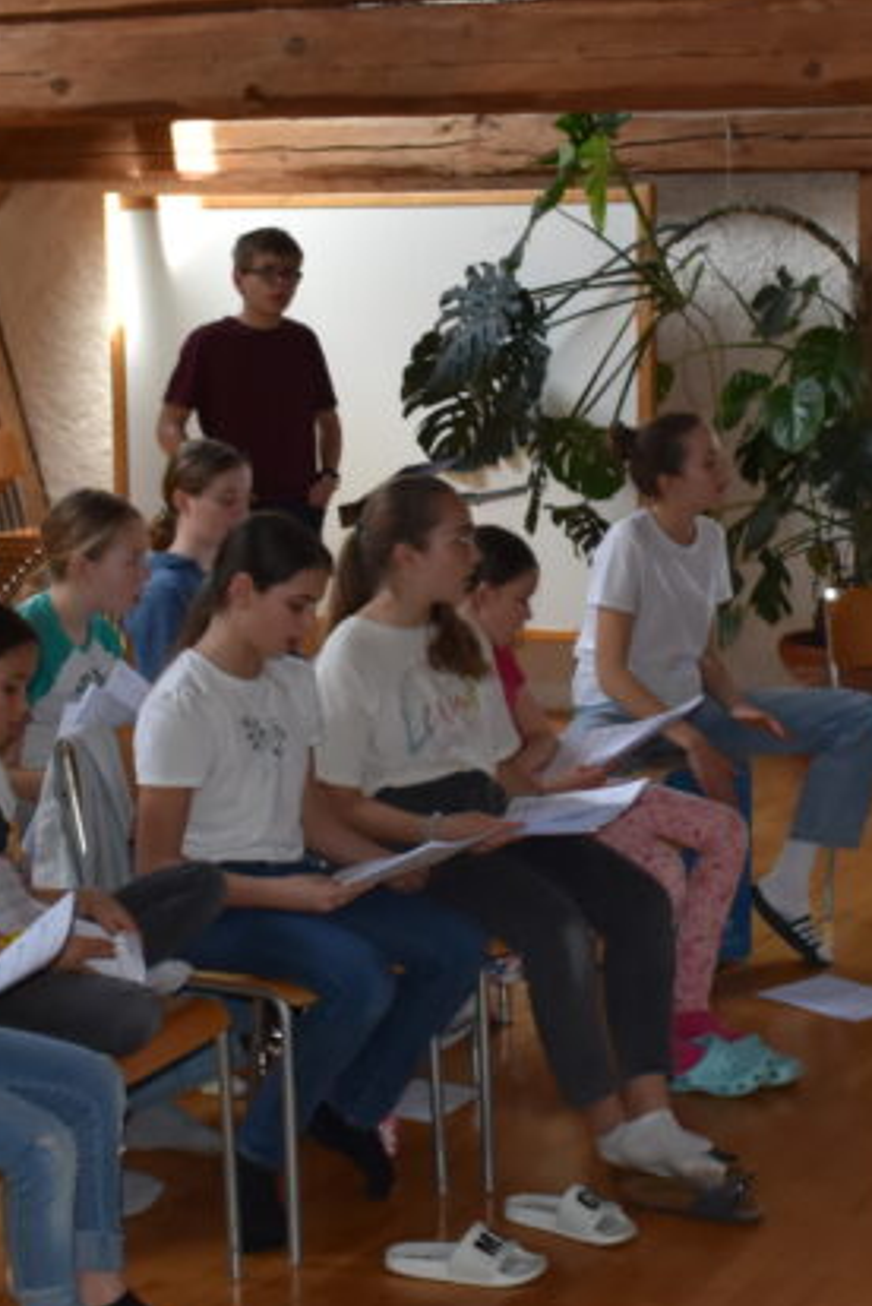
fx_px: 2611
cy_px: 577
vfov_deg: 28.0
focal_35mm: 72
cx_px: 657
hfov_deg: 18.8
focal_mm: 20
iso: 720
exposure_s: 1/125
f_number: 5.6
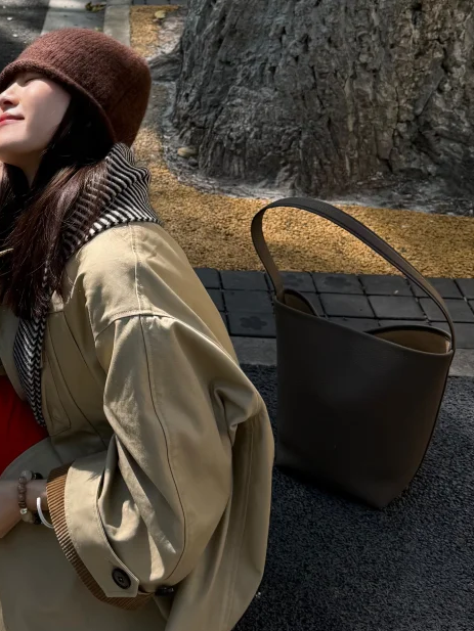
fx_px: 1022
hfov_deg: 24.7
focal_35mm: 56
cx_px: -14
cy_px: 164
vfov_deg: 33.7
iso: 80
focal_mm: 6.76
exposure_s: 1/750
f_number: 1.78
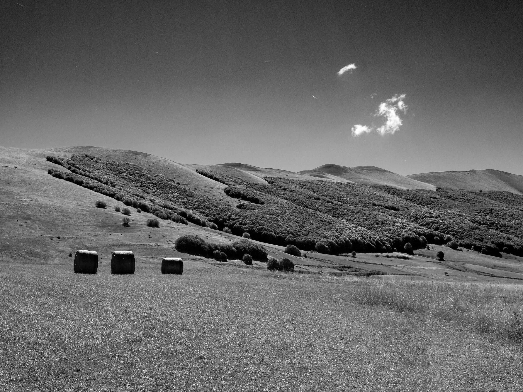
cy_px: 196
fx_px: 967
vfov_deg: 22.9
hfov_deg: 30.3
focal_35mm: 64
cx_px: 262
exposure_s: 1/320
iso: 200
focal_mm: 32
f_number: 11
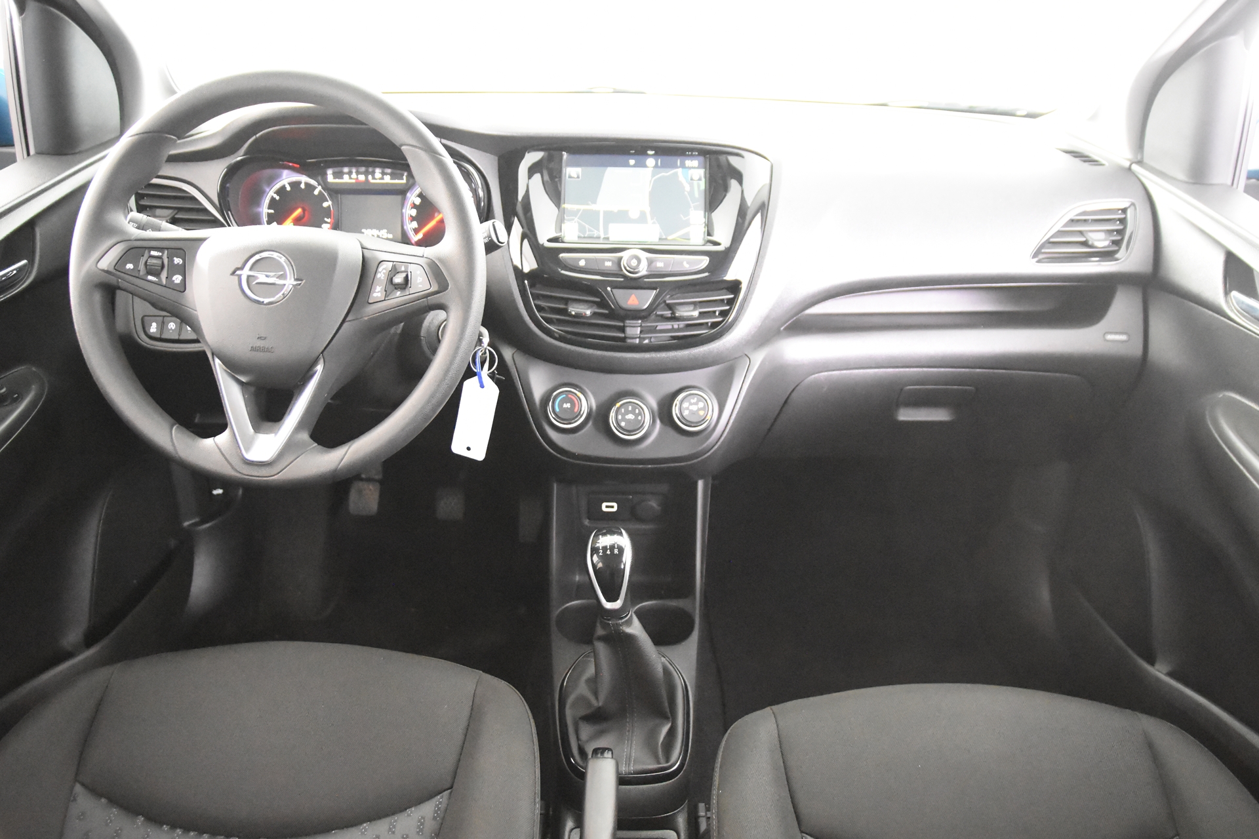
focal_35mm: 30
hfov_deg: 61.9
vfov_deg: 43.6
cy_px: 420
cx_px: 630
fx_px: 1049
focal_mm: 20
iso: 11400
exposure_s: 1/30
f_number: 2.8
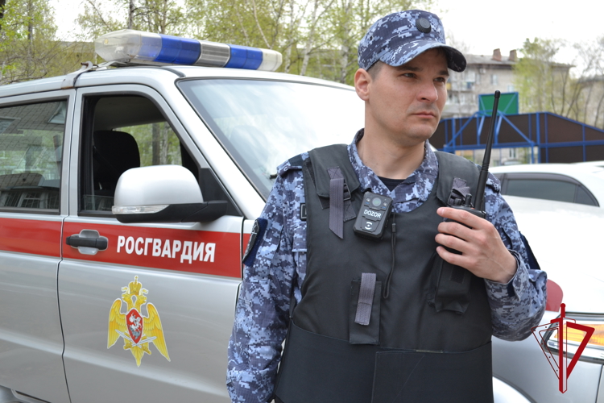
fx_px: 705
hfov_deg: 46.4
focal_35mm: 42
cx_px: 302
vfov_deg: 31.9
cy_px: 202
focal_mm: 28
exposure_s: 1/125
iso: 160
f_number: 5.6
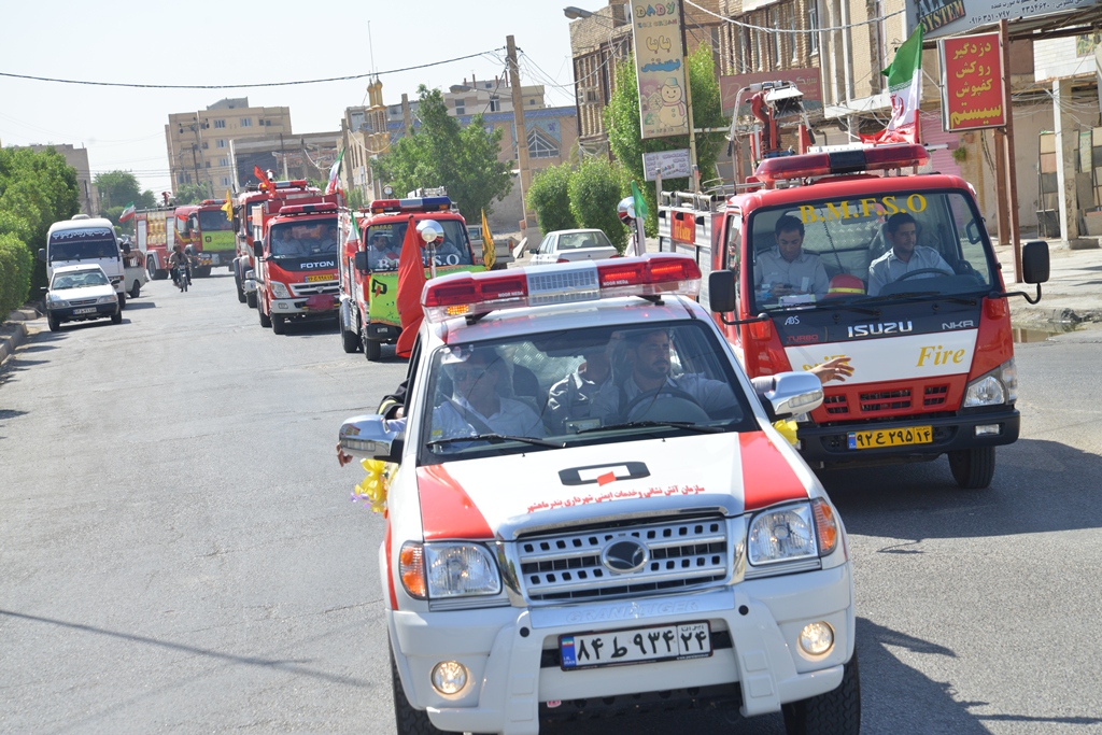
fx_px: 2602
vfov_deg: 16.1
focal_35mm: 85
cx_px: 551
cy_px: 368
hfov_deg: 23.9
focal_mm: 85
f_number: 9
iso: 500
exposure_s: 1/640
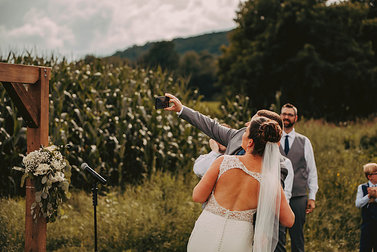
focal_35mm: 92
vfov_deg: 14.9
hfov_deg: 22.1
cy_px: 126
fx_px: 964
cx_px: 188
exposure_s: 1/1600
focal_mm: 92
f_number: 2.8
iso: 200
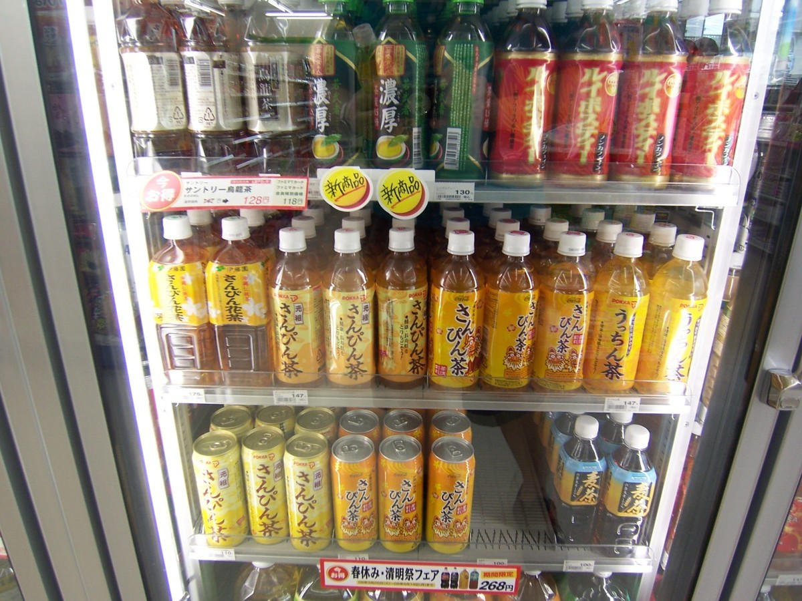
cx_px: 401
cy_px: 300
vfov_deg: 58.9
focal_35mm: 23
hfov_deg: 73.9
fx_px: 533
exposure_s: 1/30
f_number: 2.8
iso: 64
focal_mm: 3.8
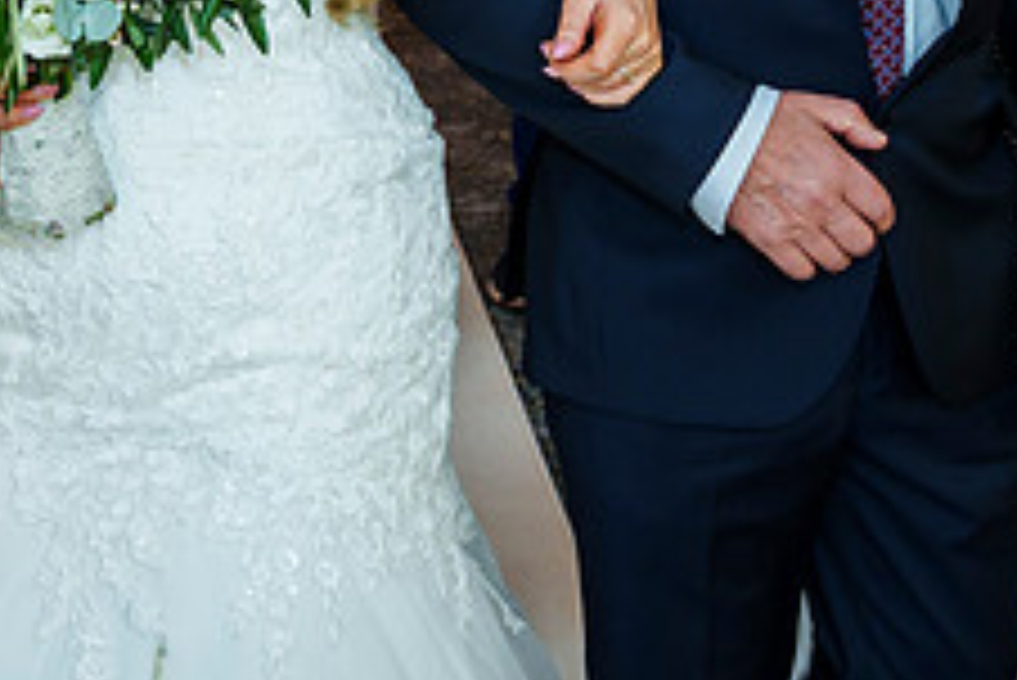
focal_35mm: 94
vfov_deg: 13.6
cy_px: -389
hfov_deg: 21.1
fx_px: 2657
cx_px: 73
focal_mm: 28
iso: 640
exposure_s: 1/60
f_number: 4.5
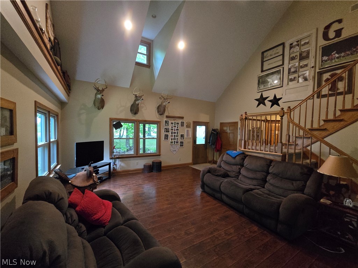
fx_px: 134
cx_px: 179
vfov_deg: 89.9
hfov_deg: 106.2
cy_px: 134
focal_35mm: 13
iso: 1600
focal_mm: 2.2
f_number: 2.2
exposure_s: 1/60
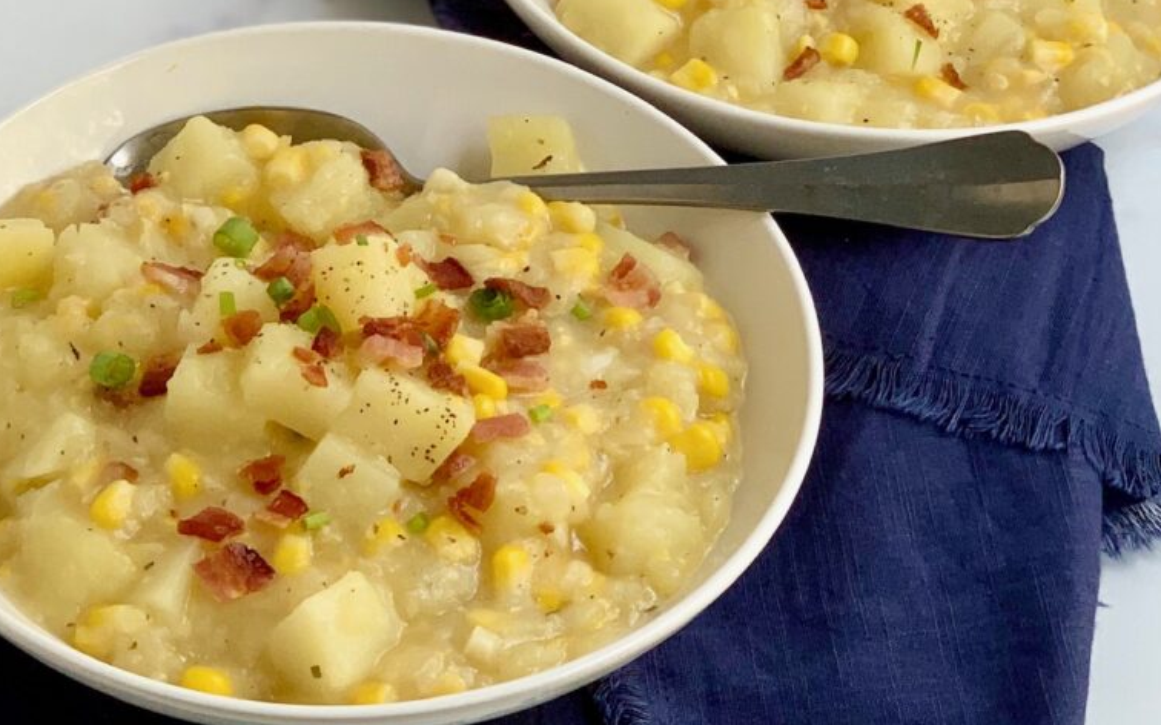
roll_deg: -2.4
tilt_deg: -43.0
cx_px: 580
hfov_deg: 36.3
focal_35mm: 56
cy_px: 356
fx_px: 1771
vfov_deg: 23.1
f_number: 2.4
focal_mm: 6
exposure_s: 1/122
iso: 50
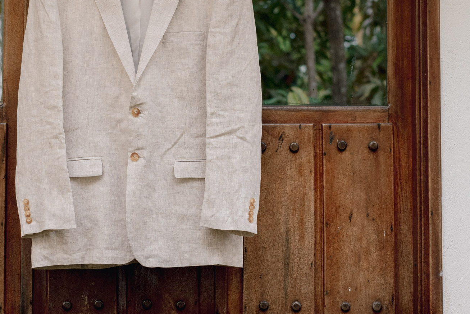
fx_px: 1462
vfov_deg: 12.2
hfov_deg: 18.2
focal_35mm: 112
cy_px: 125
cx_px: 139
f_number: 3.2
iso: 320
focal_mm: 50
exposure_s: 1/640
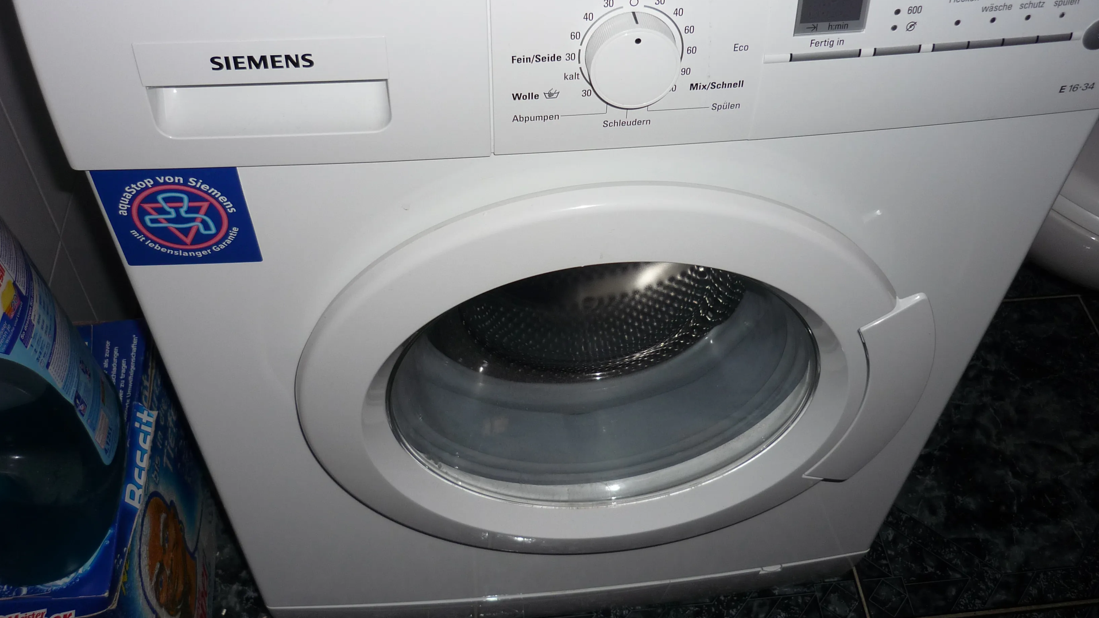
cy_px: 251
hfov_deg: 55.3
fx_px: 1049
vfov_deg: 32.8
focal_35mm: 36
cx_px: 550
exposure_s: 1/30
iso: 100
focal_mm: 5.5
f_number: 2.8
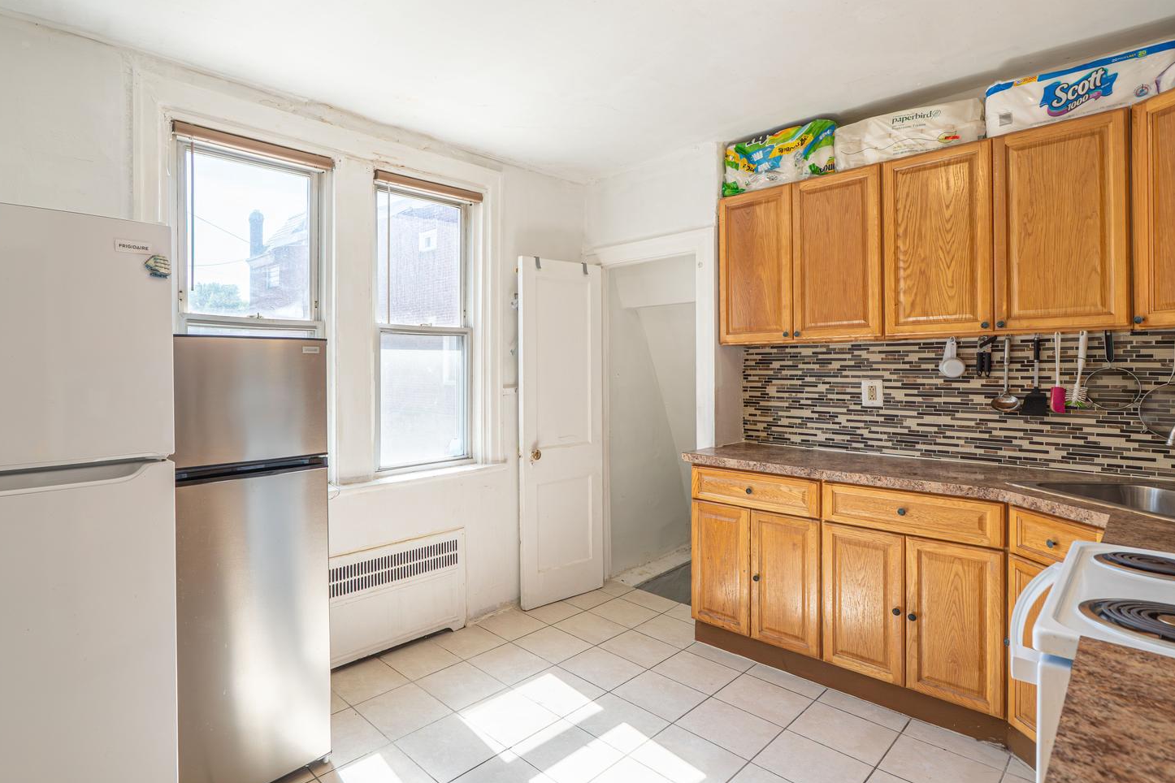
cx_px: 535
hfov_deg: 93.0
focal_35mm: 17
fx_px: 555
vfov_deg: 70.4
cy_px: 410
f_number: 7.1
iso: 250
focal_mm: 12
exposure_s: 1/100
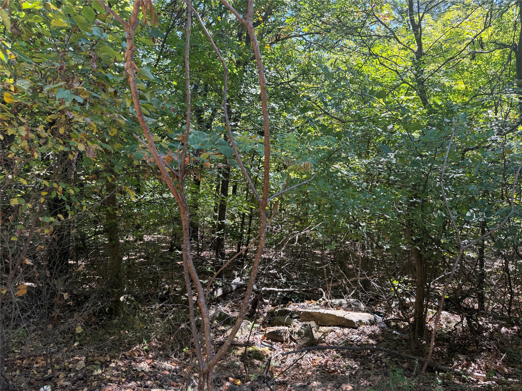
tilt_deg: -3.8
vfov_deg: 56.8
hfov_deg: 71.6
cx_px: 261
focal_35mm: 24
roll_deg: -0.7
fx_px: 362
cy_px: 196
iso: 80
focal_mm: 6.76
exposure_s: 1/264
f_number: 1.78
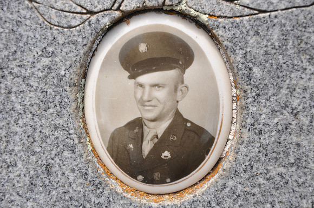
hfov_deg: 15.2
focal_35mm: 135
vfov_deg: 10.1
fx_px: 1176
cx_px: 157
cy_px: 104
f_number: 8
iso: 200
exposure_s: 1/250
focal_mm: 90
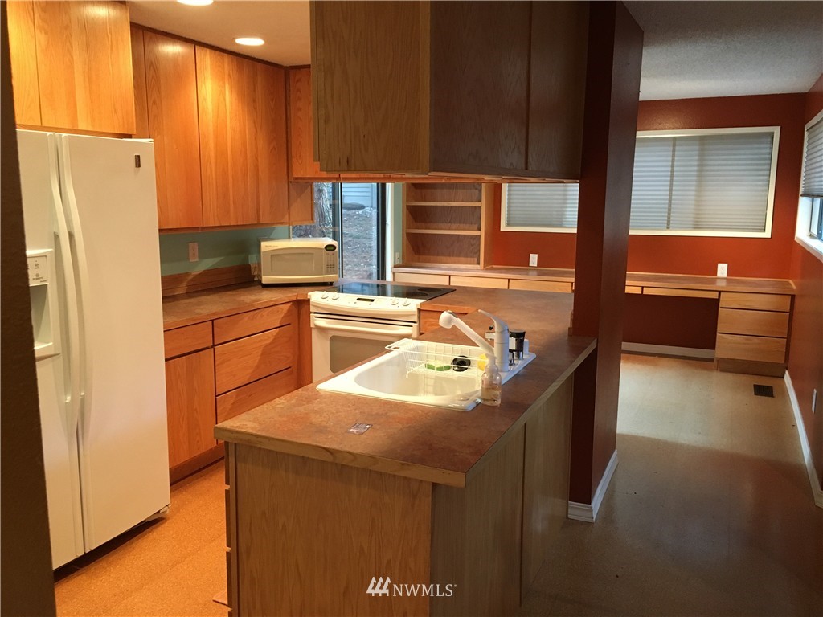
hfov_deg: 61.7
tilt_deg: -9.5
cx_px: 412
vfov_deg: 48.2
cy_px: 308
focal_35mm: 29
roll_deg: -1.0
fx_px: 689
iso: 160
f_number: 2.2
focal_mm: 4.15
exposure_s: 1/30
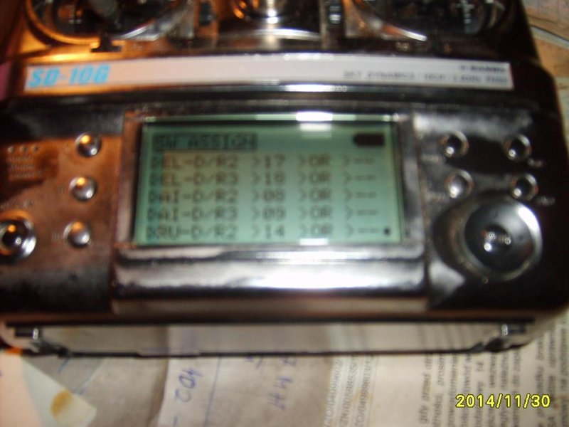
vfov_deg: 40.7
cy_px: 214
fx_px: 575
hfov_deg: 52.6
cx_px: 284
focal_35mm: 35
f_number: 2.8
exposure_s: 1/45
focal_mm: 5.8
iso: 100
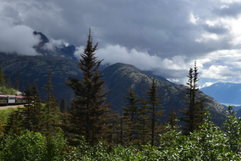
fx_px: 355
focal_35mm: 53
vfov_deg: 25.5
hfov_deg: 37.5
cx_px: 107
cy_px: 86
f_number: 4.5
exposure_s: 1/1250
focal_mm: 18
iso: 100
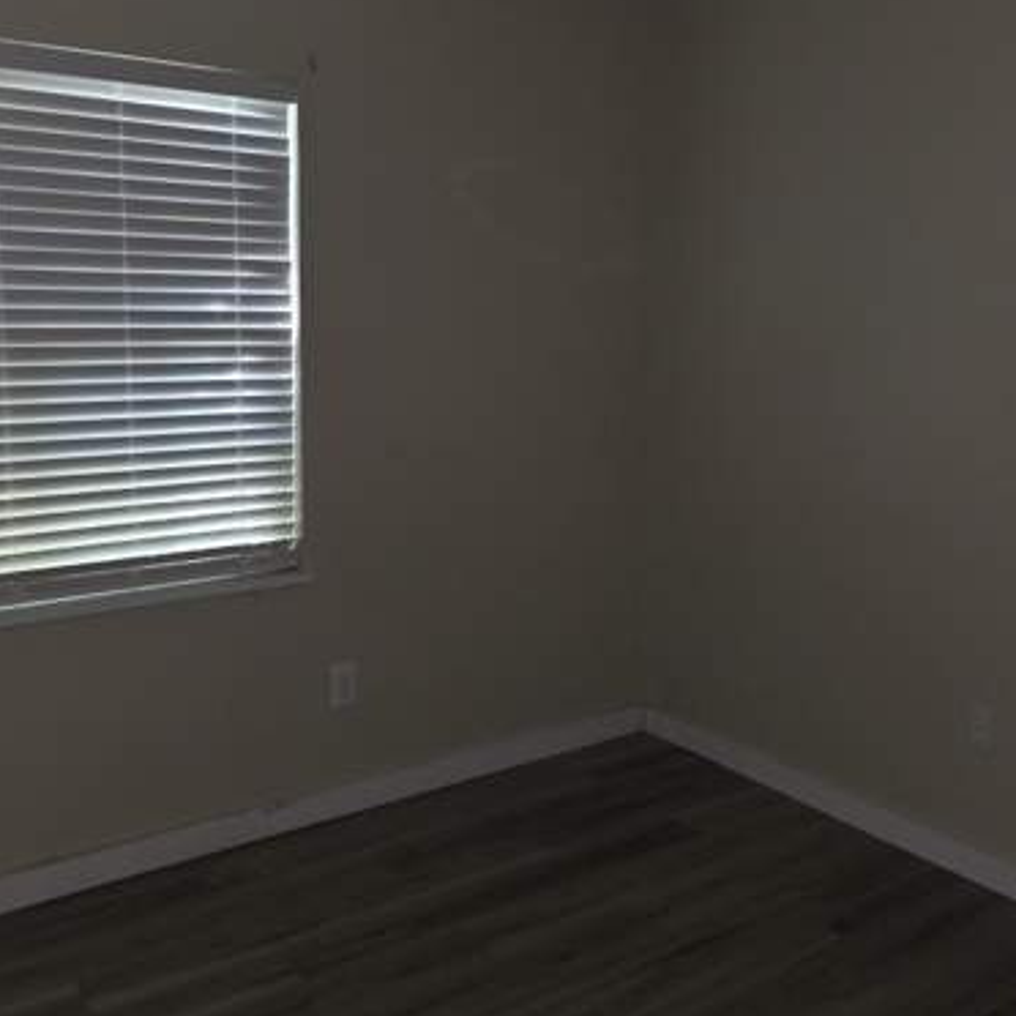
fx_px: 1162
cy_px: 459
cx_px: 516
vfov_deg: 47.2
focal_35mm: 35
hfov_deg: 47.2
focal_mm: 6.3
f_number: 1.7
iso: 100
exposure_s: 1/24
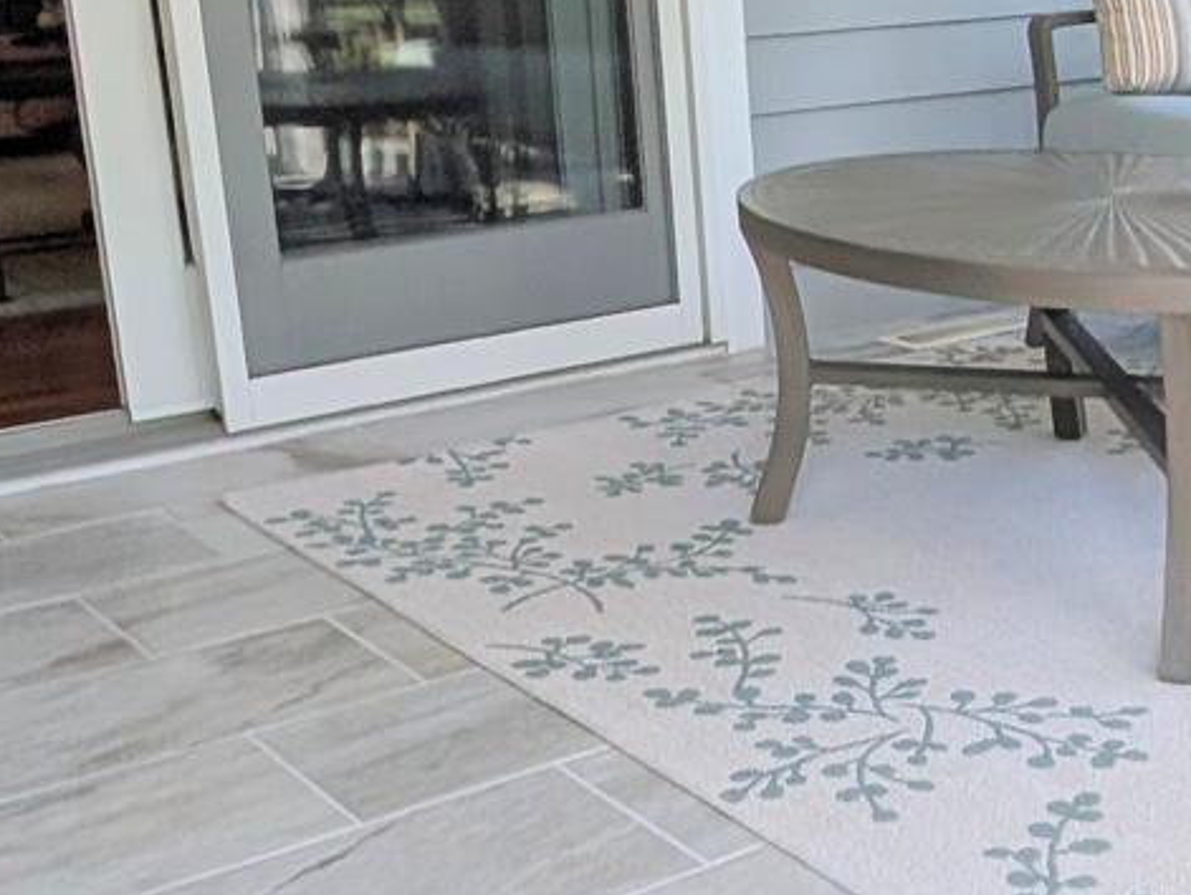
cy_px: 377
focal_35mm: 52
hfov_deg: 34.6
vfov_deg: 28.0
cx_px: 1082
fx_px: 1790
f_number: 1.7
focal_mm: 2.02
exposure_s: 1/1083
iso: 42
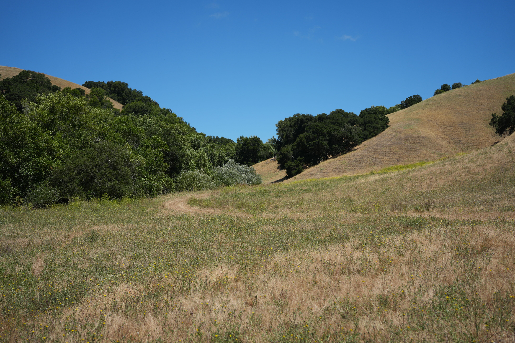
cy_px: 172
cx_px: 258
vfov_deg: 27.0
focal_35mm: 50
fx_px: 715
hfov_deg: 39.6
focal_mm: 50
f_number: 4.5
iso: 200
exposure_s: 1/1600
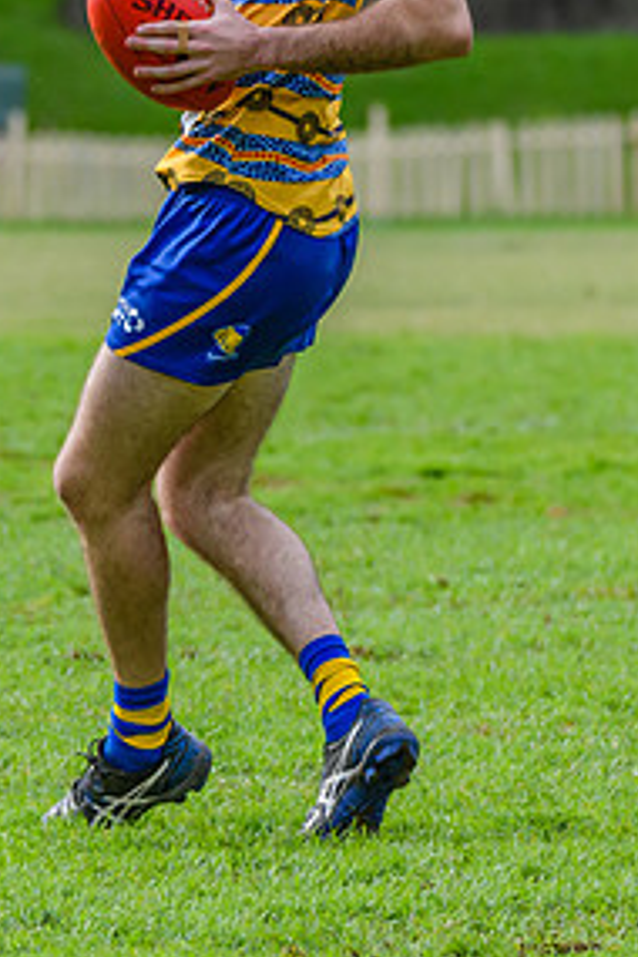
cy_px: 416
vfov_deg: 3.0
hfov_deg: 2.0
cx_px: 60
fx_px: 18341
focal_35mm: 690
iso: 900
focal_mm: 210
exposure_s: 1/1600
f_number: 5.3
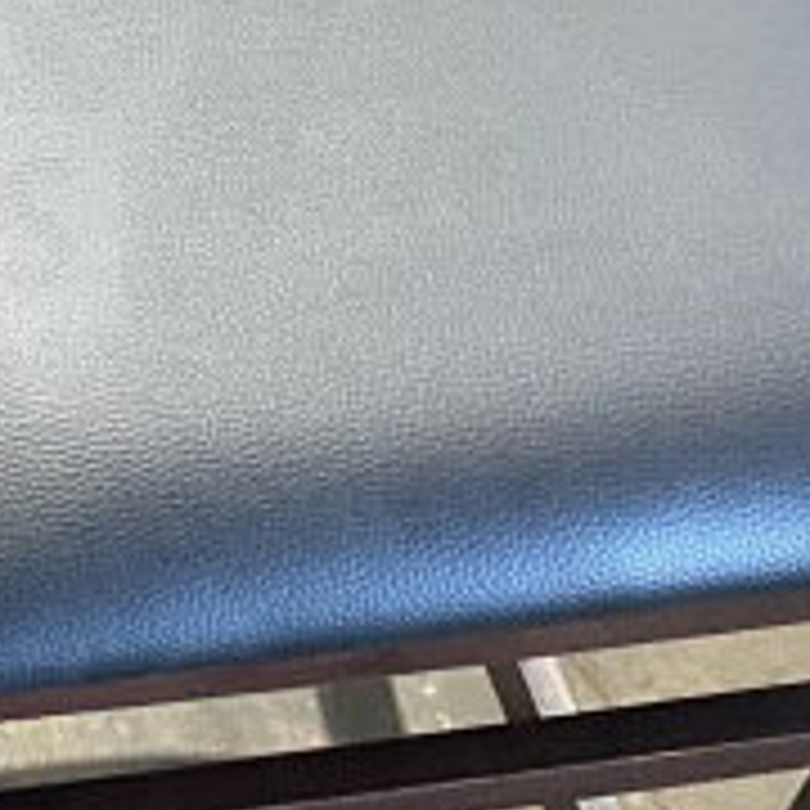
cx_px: -387
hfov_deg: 15.5
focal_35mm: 104
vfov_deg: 16.3
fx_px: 2753
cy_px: -29
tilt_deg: -48.9
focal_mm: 4.25
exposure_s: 1/38
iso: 640
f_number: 1.8
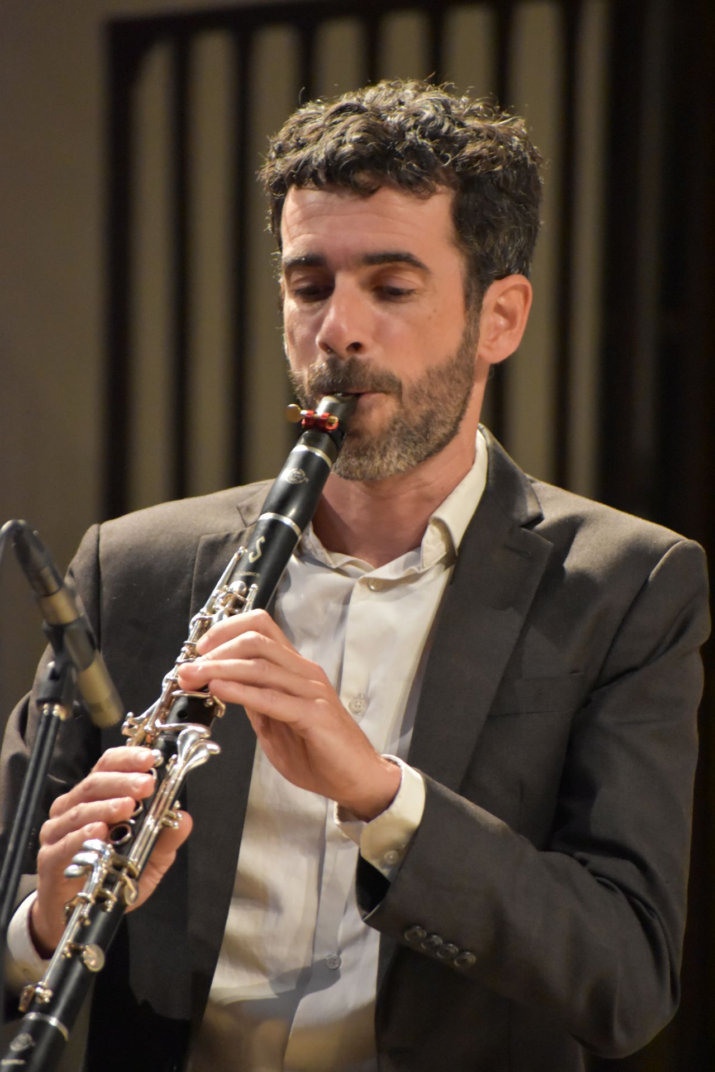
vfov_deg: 4.6
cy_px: 536
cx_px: 358
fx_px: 13405
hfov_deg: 3.1
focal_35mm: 450
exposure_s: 1/125
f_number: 6.3
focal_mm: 300
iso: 5600
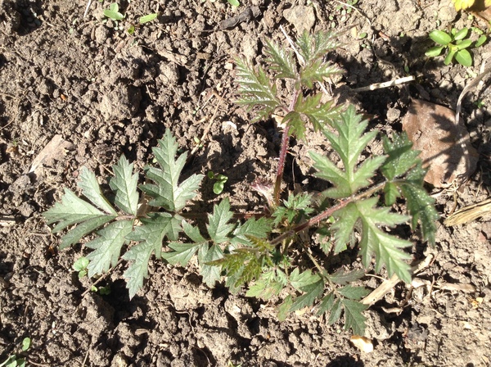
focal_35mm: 33
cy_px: 184
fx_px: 467
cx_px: 246
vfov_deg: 42.8
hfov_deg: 55.4
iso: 25
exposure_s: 1/536
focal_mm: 3.3
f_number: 2.4
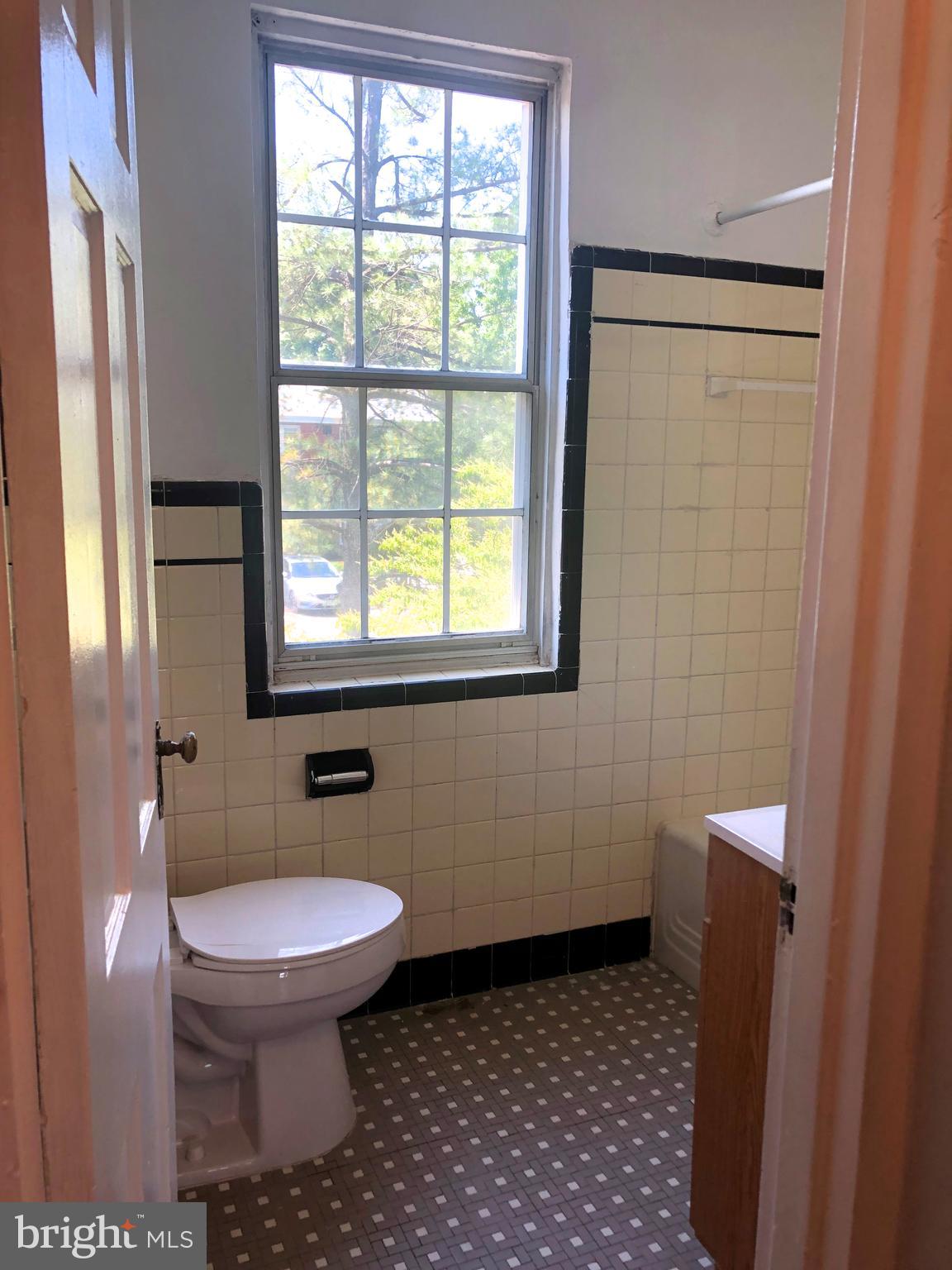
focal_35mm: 28
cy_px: 635
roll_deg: -1.0
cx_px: 476
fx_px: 1027
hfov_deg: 49.7
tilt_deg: -10.0
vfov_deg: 63.4
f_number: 1.8
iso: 40
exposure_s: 1/120
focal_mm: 3.99
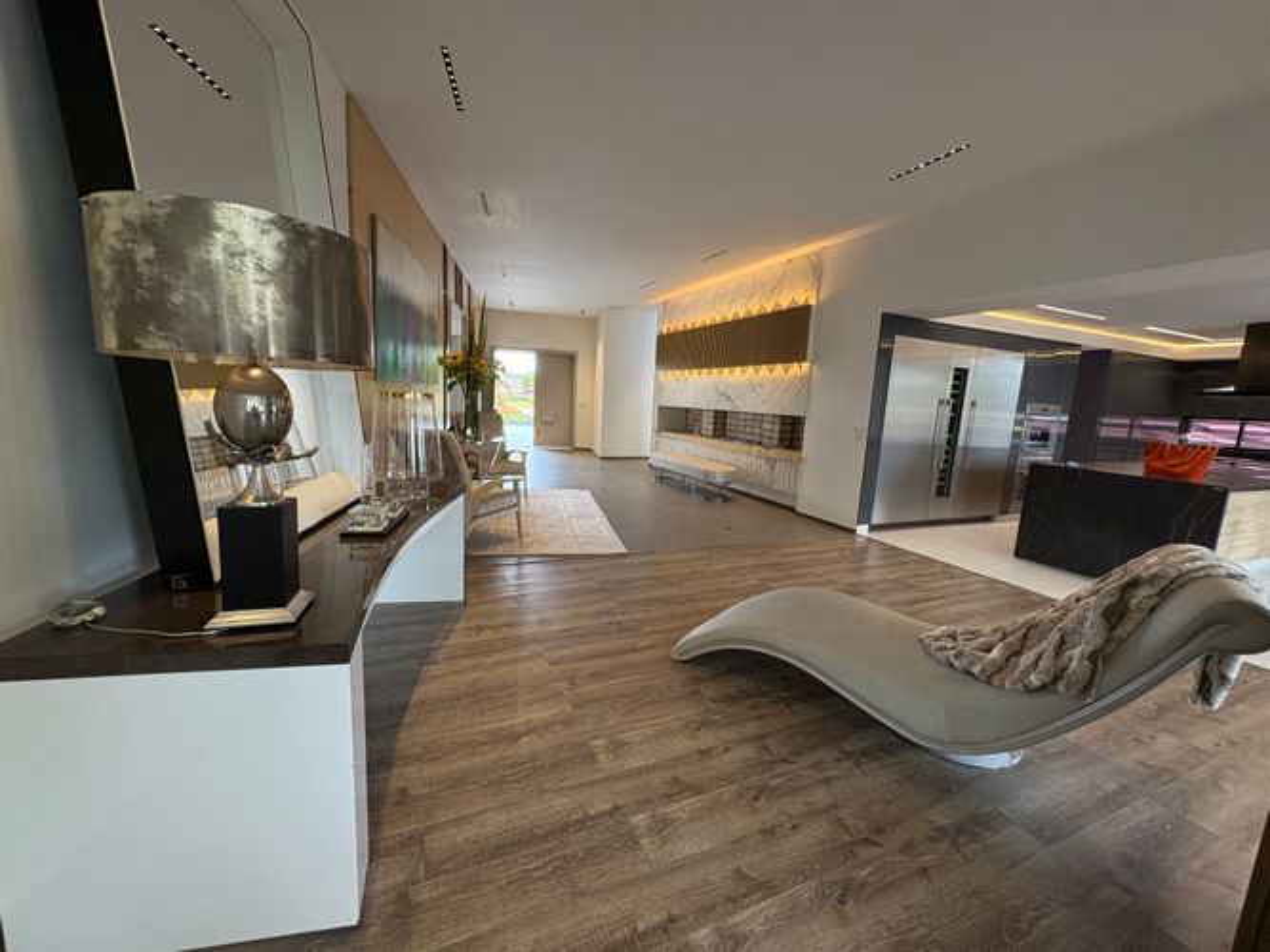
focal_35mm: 14
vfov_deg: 85.7
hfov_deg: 102.1
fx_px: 514
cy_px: 476
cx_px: 635
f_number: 2.2
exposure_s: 1/99
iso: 160
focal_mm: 2.22
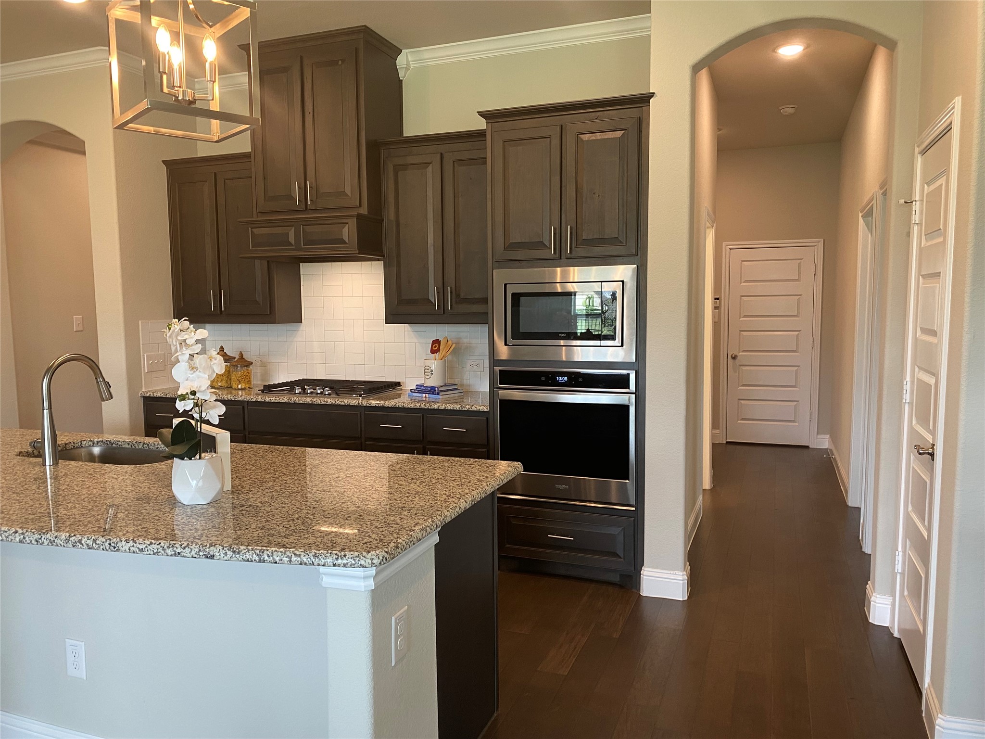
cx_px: 492
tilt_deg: -4.0
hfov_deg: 67.3
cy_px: 370
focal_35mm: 26
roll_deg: +2.6
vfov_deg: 53.1
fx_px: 740
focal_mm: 4.25
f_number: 1.8
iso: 100
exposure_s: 1/60
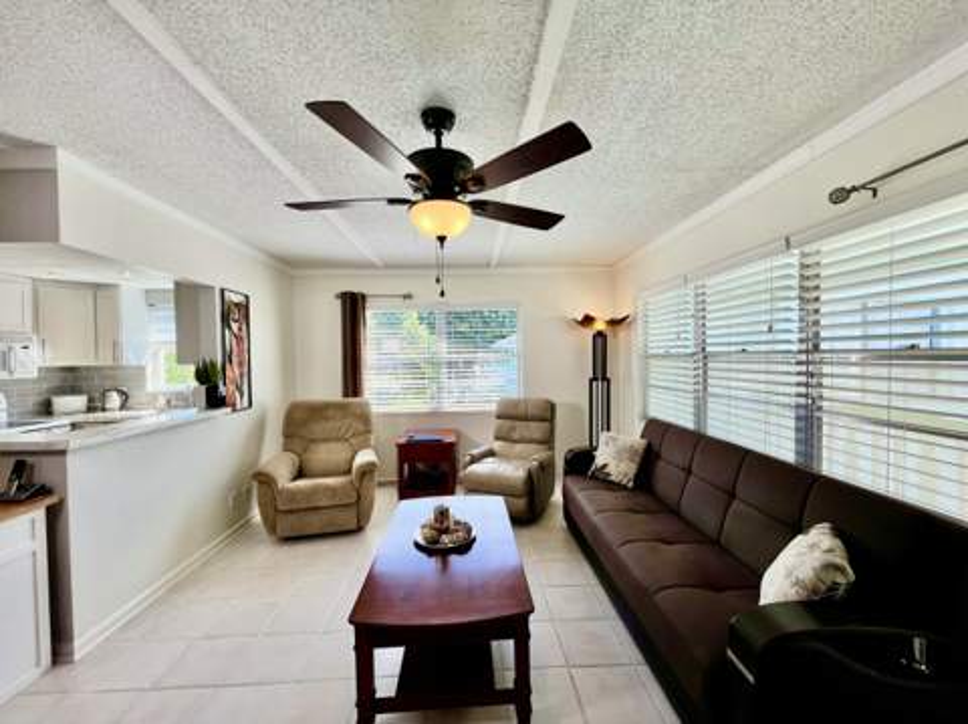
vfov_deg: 89.8
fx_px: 363
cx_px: 484
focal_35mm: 13
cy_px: 362
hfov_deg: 106.2
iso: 32
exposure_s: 1/169
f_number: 1.8
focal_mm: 1.57
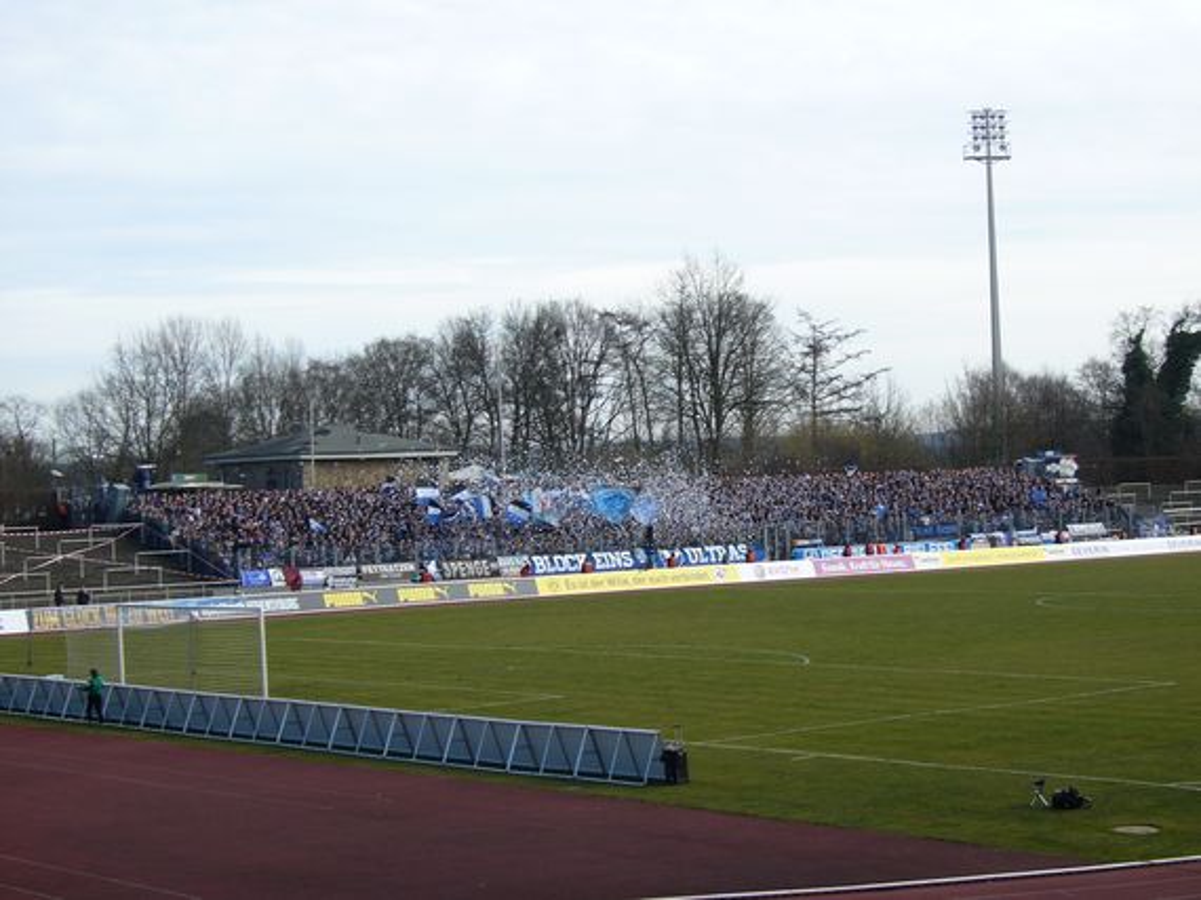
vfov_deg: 21.3
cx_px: 600
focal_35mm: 69
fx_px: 2393
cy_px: 450
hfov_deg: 28.2
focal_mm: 11.5
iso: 50
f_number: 11.3
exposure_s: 1/40
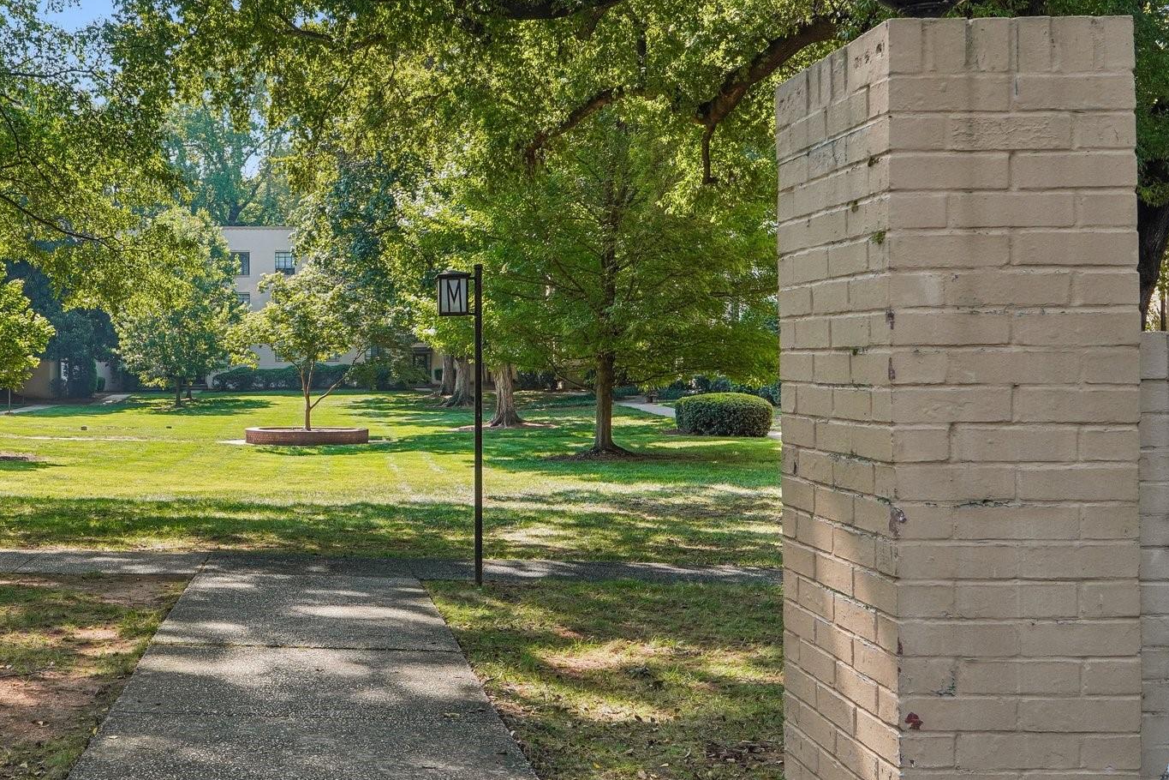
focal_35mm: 45
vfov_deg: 29.9
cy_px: 366
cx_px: 315
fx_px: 1461
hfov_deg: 42.5
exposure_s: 1/30
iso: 160
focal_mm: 20
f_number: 8
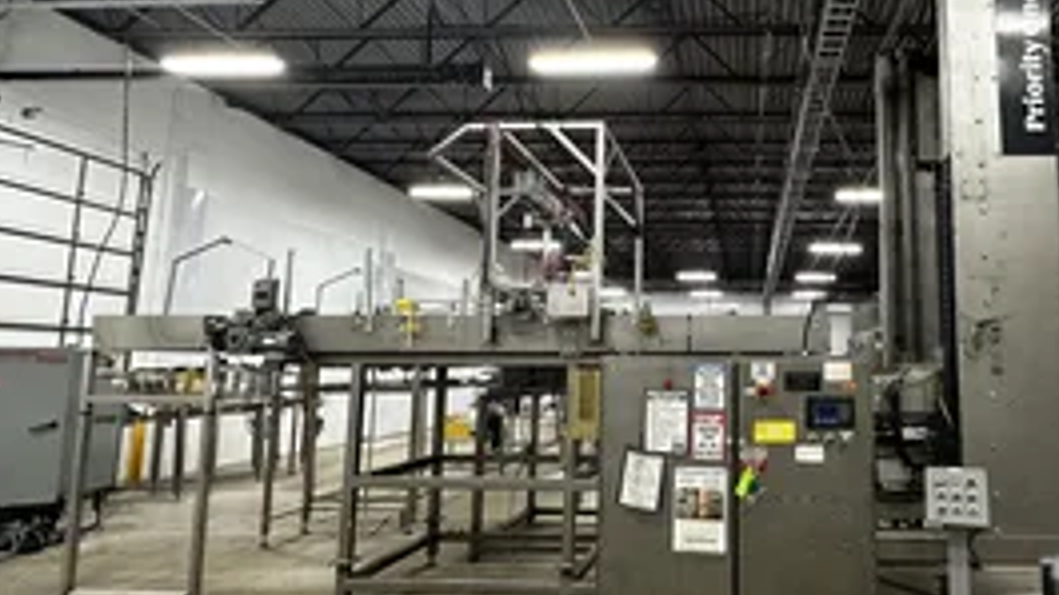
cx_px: 719
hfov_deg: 75.8
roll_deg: -0.2
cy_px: 292
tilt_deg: +5.8
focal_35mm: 23
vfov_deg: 49.5
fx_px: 646
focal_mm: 2.22
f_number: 2.2
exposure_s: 1/60
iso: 200
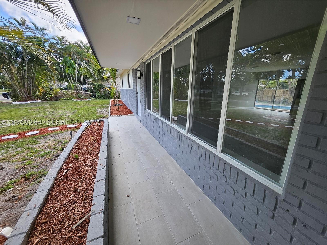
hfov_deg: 106.2
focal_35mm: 13
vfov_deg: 89.9
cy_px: 122
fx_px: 123
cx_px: 164
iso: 32
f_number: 2.2
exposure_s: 1/182
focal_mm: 1.74
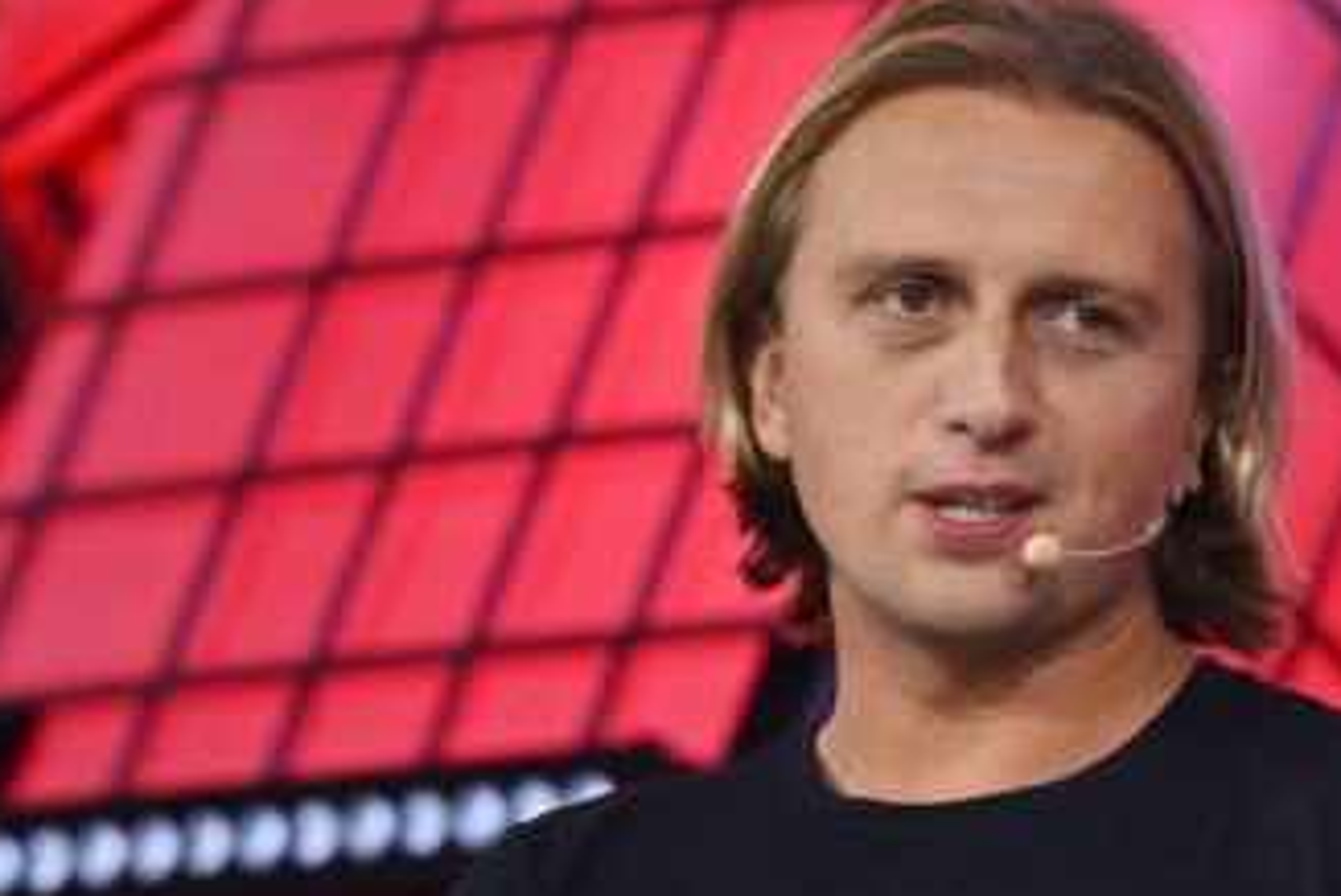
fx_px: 16665
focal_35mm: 447
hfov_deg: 4.6
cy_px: 781
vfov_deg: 3.1
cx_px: 1230
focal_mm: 190
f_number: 8
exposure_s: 1/125
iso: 3200
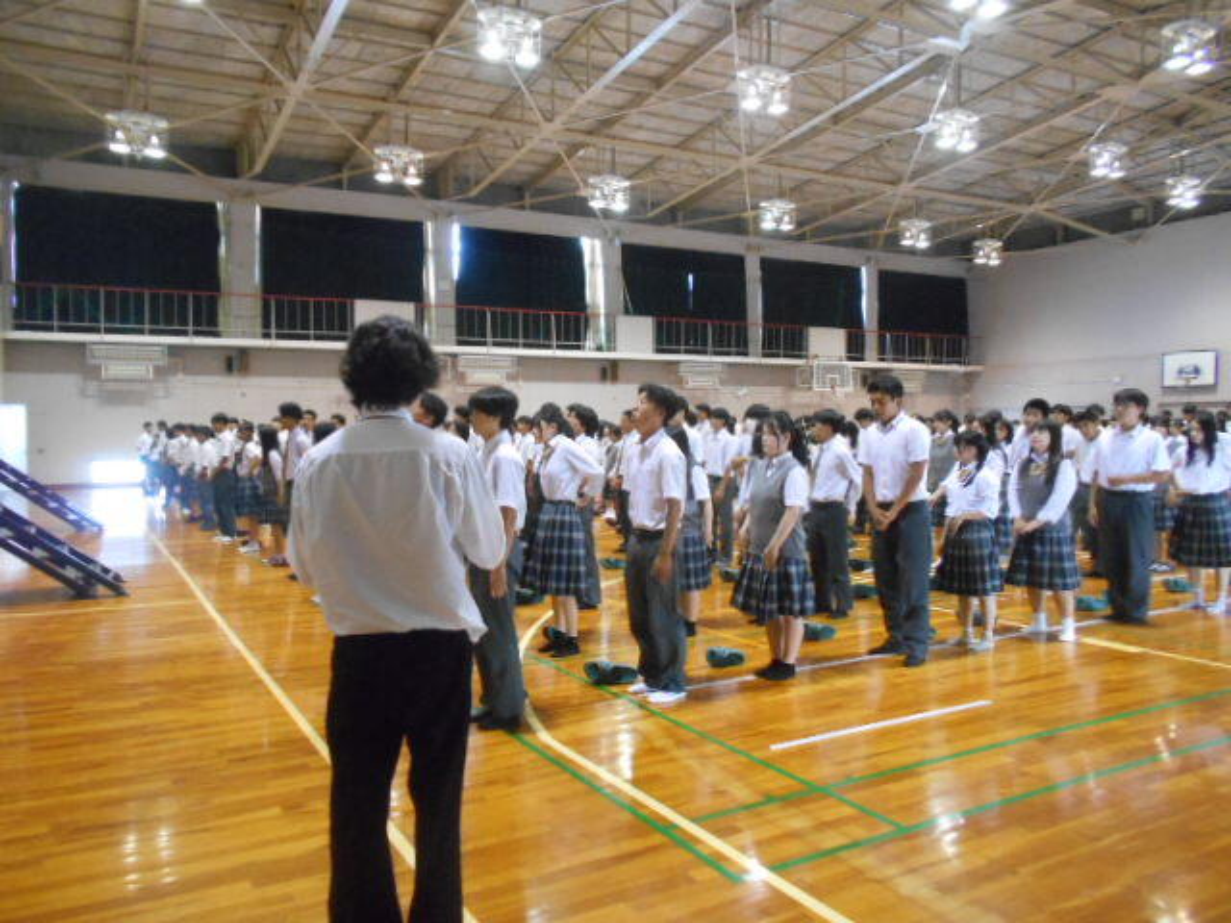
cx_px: 616
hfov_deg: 67.3
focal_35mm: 26
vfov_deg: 53.1
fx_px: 925
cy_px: 462
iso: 800
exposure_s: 1/25
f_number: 3.2
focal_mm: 4.6
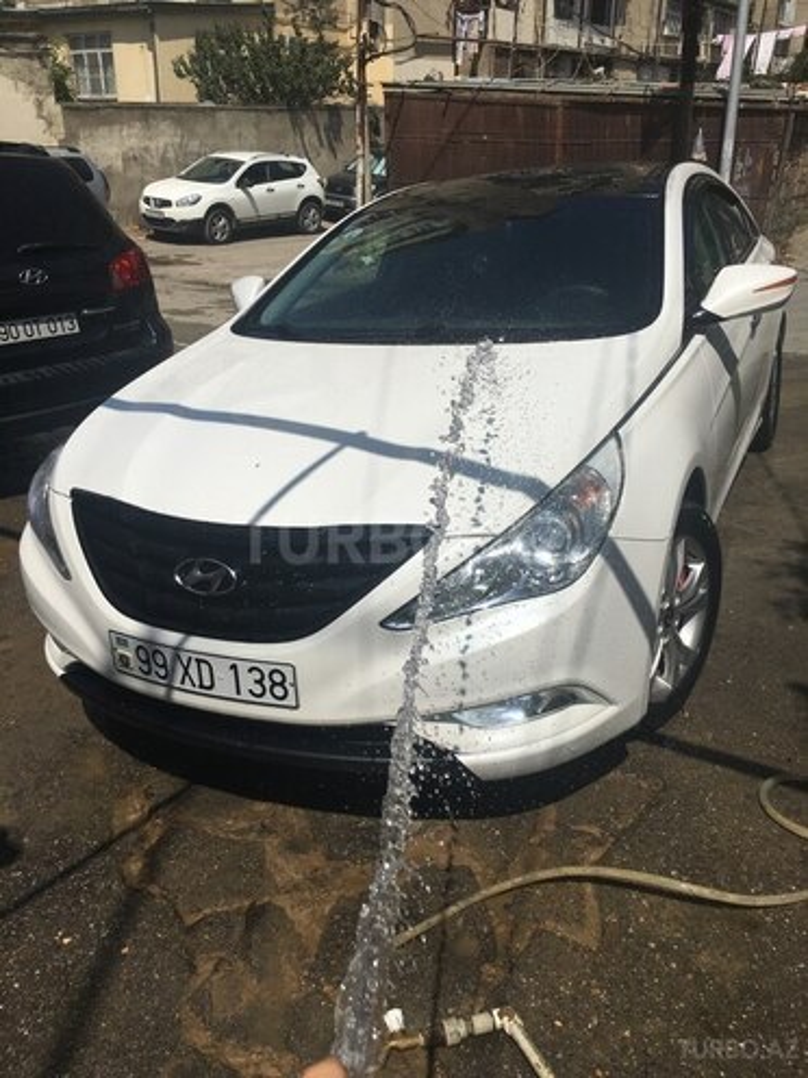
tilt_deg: -24.3
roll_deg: -0.9
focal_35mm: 29
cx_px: 404
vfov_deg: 61.7
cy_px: 539
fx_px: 903
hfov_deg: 48.2
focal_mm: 4.15
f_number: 2.2
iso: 25
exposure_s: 1/4808
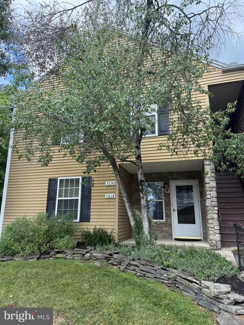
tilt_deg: +13.1
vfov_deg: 71.6
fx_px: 226
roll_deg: -2.2
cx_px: 122
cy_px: 162
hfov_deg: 56.8
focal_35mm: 24
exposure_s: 1/1337
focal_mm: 6.76
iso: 100
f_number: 1.78
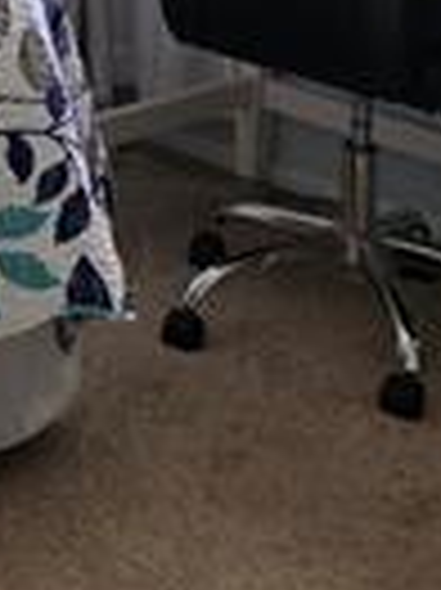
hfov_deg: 10.2
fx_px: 2297
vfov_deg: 13.2
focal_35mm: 135
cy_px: -473
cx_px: -423
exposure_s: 1/120
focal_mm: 6.3
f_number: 1.7
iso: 125
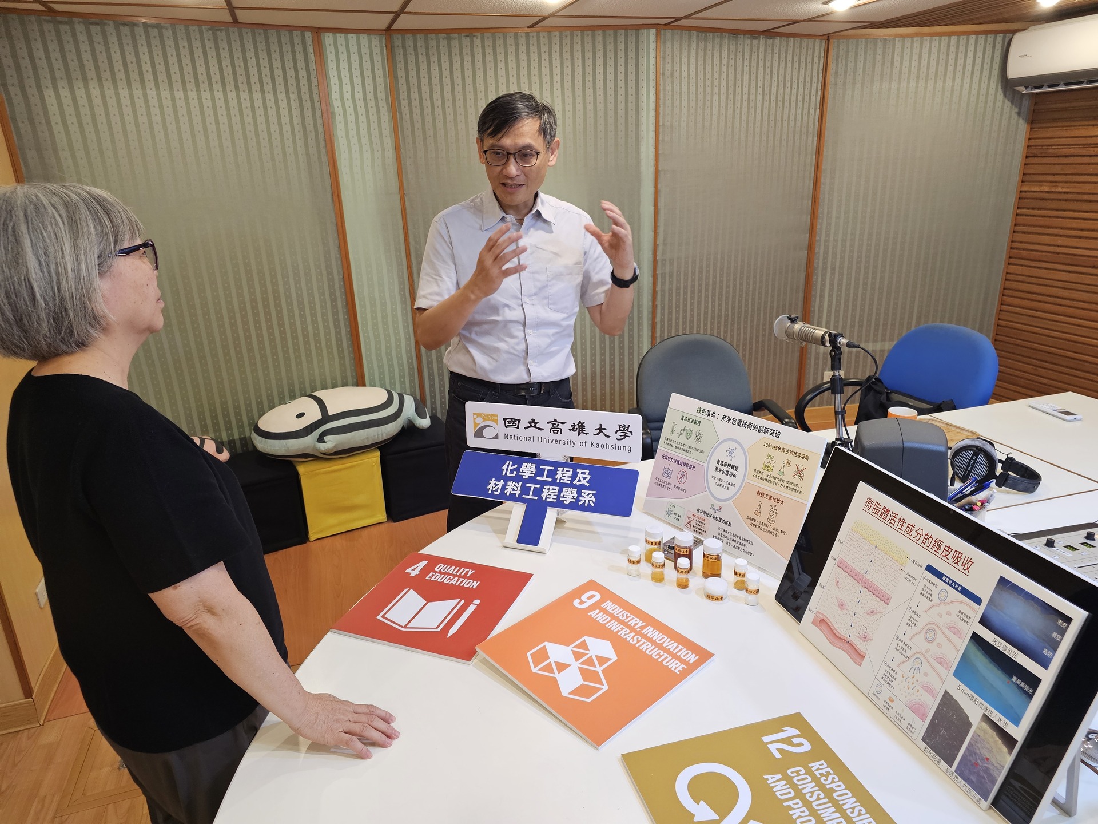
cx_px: 549
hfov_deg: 73.9
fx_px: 730
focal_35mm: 23
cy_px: 412
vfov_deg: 58.9
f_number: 1.7
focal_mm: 6.3
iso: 500
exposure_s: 1/120
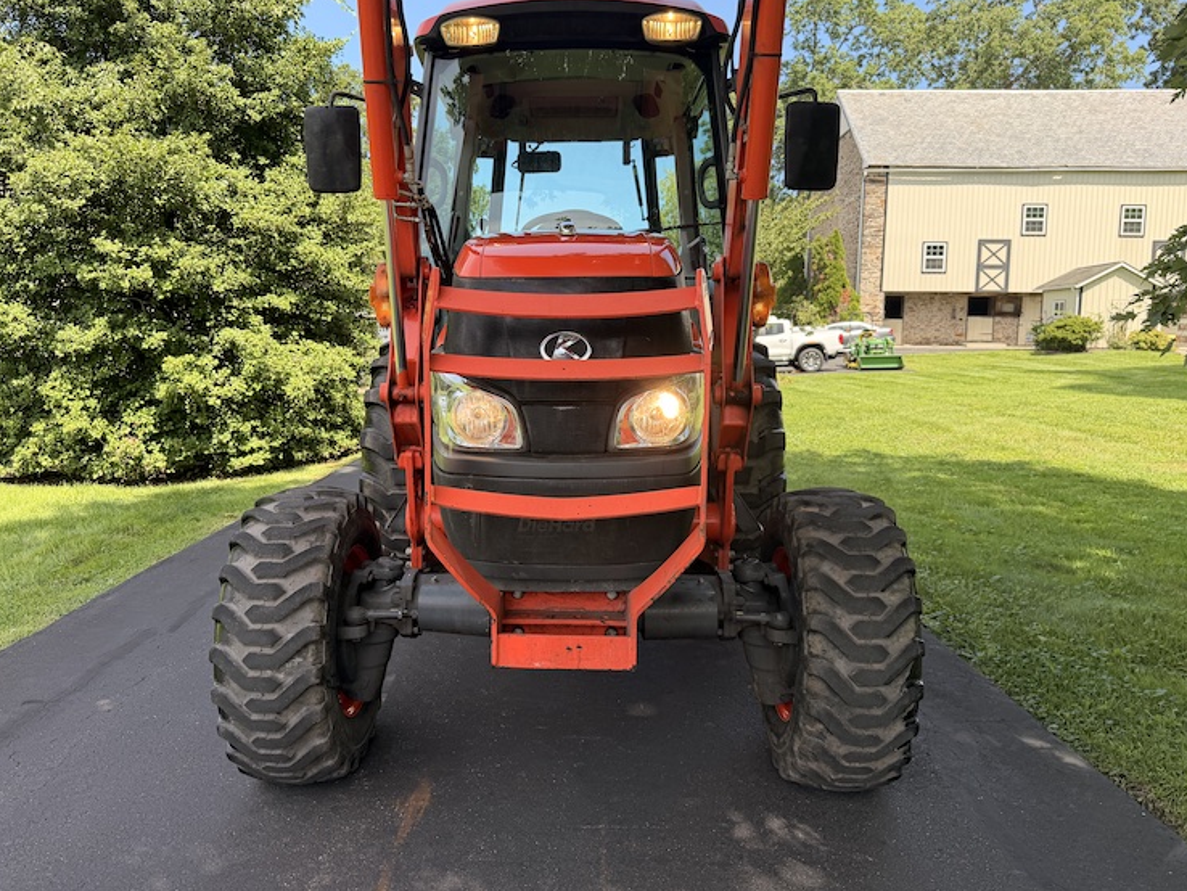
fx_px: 892
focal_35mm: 26
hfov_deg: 67.2
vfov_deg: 53.1
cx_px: 563
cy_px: 425
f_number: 1.78
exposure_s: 1/1250
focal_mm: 6.76
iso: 100
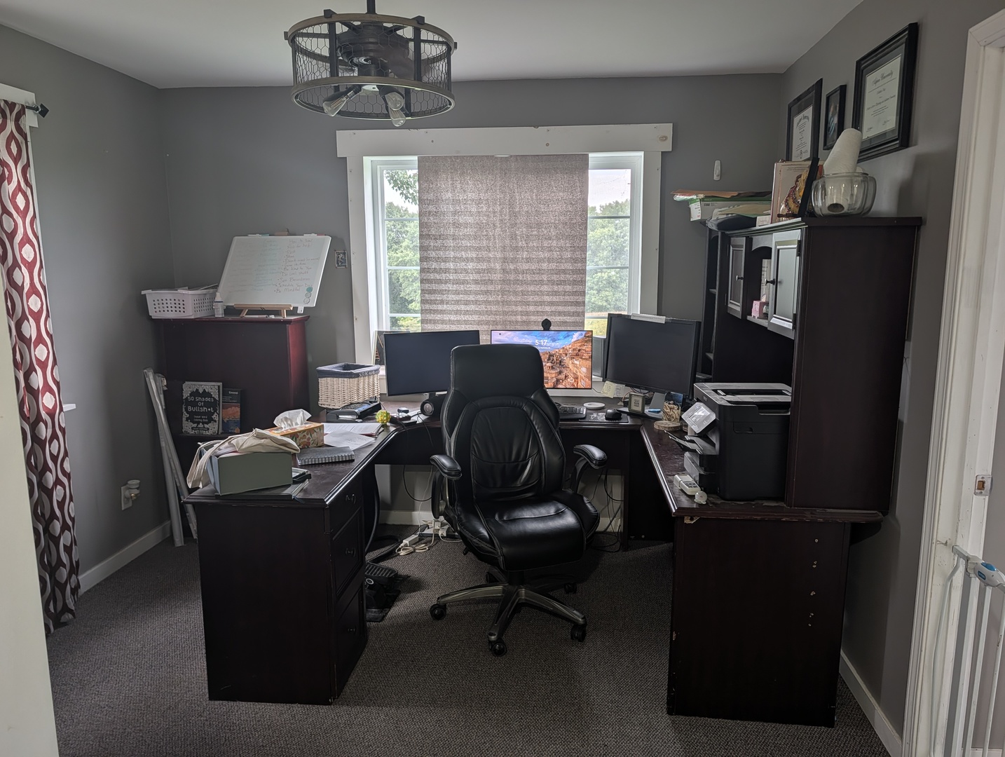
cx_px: 502
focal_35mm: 24
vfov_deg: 56.9
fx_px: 698
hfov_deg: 71.5
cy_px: 378
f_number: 1.68
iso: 31
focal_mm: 6.9
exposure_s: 1/120
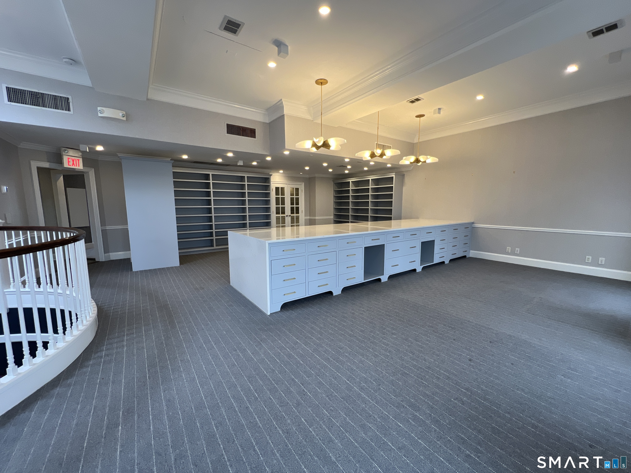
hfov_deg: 106.2
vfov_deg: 89.9
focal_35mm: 13
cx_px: 316
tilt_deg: -7.7
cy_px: 236
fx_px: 237
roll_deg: +0.2
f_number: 1.8
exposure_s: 1/120
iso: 125
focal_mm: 1.57
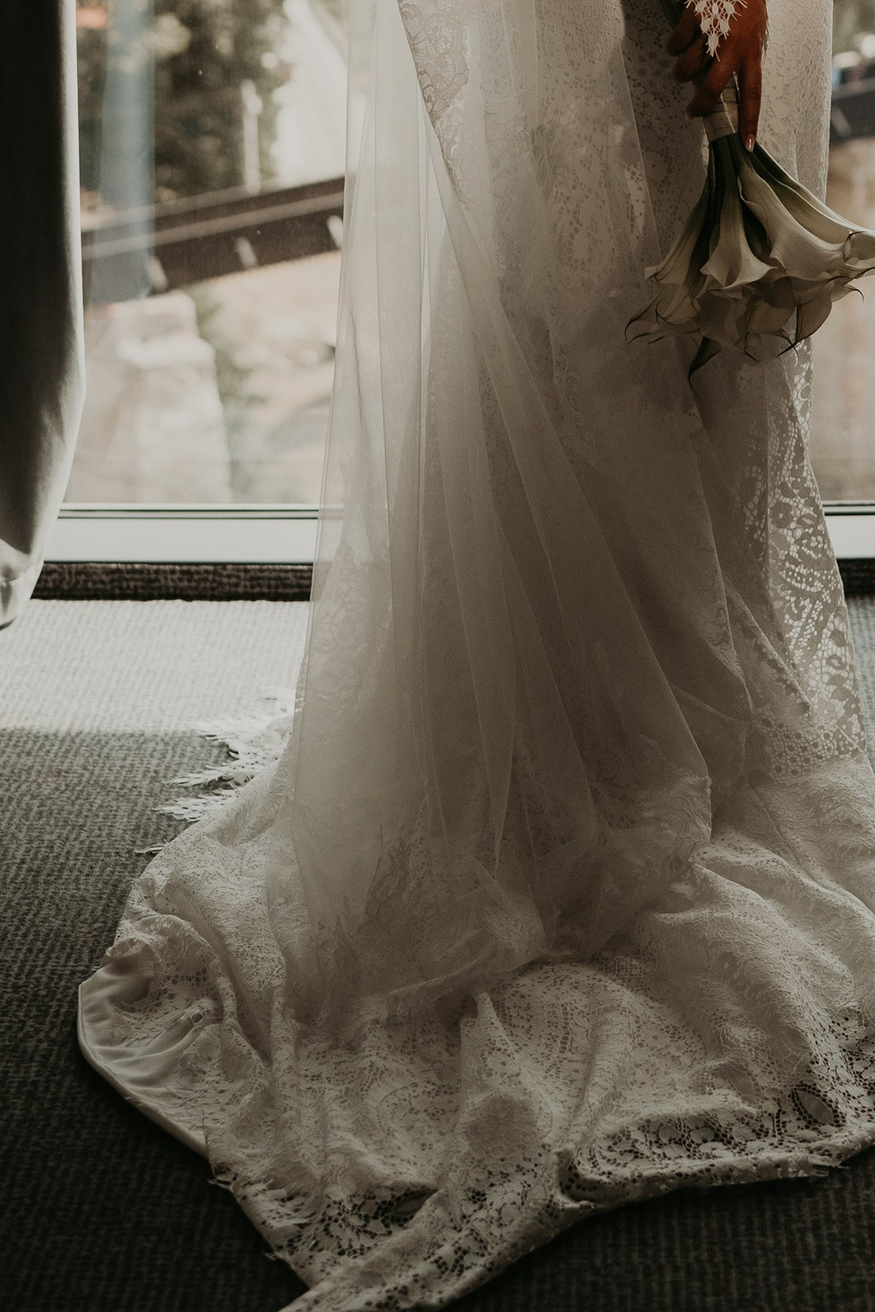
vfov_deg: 22.6
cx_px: 673
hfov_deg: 15.8
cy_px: -44
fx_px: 3135
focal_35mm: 86
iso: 640
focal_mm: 35
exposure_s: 1/2500
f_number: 2.5
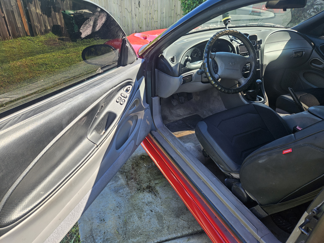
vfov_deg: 58.9
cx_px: 162
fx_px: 215
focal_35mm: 23
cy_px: 122
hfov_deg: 73.9
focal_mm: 5.4
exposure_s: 1/213
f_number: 1.8
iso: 25
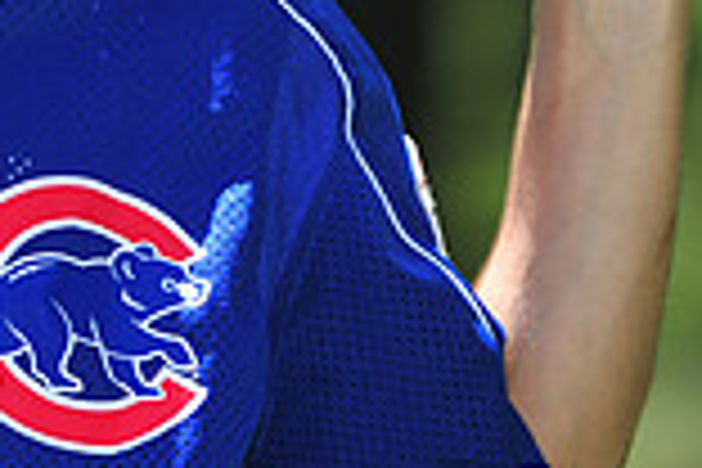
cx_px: -279
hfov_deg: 2.8
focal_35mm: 741
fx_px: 14448
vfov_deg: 1.9
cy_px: -252
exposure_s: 1/1250
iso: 200
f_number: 4.5
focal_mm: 200
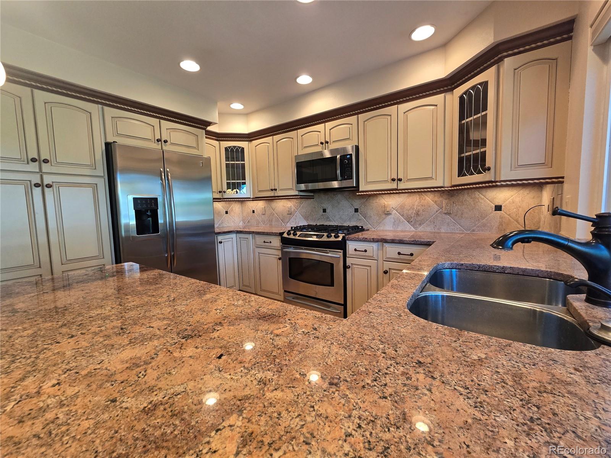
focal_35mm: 13
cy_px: 229
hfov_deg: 106.2
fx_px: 229
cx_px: 306
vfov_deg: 89.9
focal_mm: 2.2
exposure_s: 1/60
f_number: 2.2
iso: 200
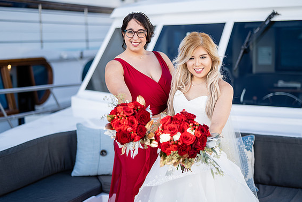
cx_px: 143
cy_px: 94
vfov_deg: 24.7
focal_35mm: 55
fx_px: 462
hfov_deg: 36.2
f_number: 1.4
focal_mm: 50
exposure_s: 1/4000
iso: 160
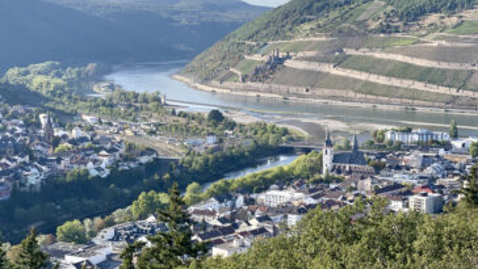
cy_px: 115
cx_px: 257
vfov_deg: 15.5
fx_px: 989
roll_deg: -0.8
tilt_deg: -6.2
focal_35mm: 78
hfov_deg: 27.2
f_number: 2.2
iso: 32
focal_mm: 7.5
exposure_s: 1/645
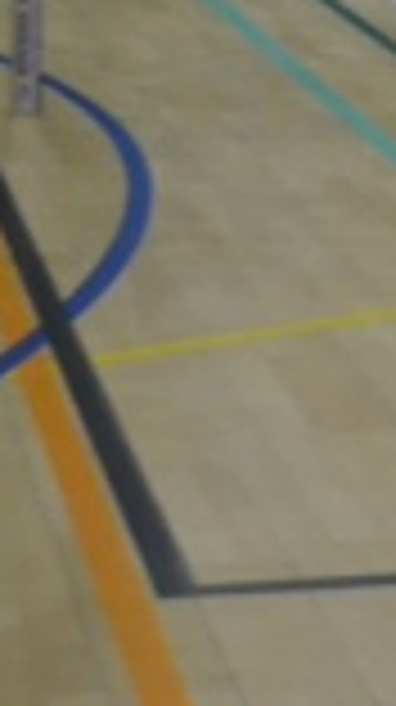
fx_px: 3484
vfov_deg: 11.4
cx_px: 1215
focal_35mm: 186
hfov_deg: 6.0
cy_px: -67
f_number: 4.5
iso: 3200
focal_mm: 29
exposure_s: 1/250
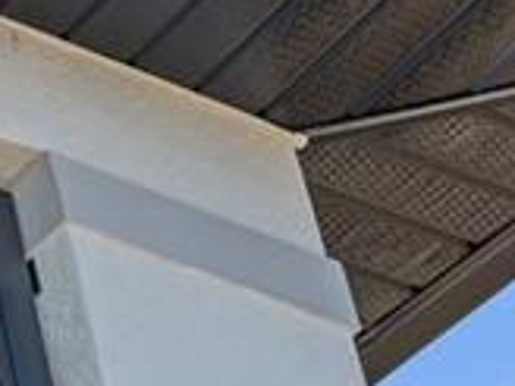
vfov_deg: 7.1
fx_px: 3124
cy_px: 279
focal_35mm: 210
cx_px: -634
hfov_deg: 8.7
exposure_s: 1/2000
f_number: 1.4
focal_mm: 35
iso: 100
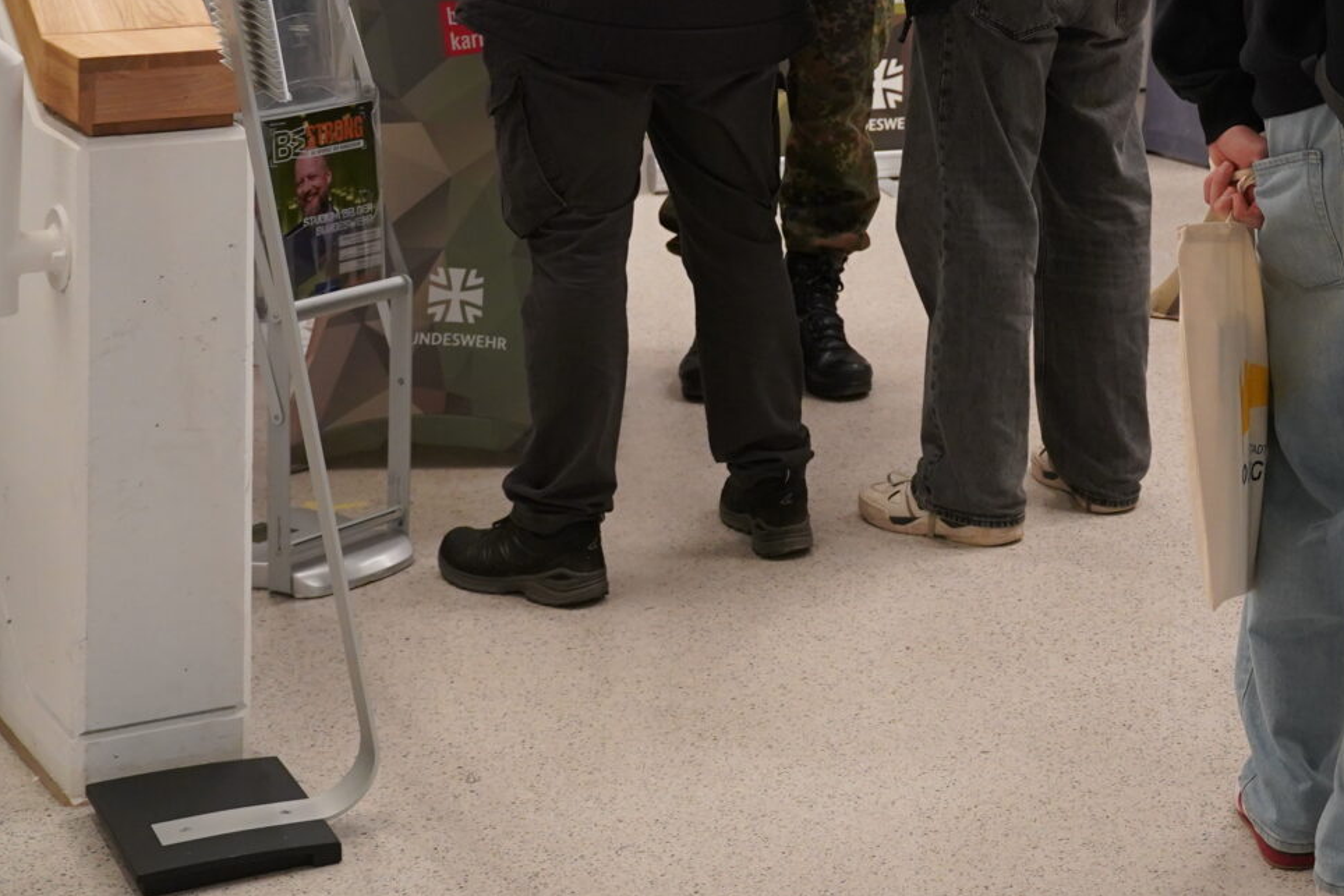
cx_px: 1538
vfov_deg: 15.5
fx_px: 3174
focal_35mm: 85
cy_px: -175
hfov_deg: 22.4
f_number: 4
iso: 1600
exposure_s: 1/160
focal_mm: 32
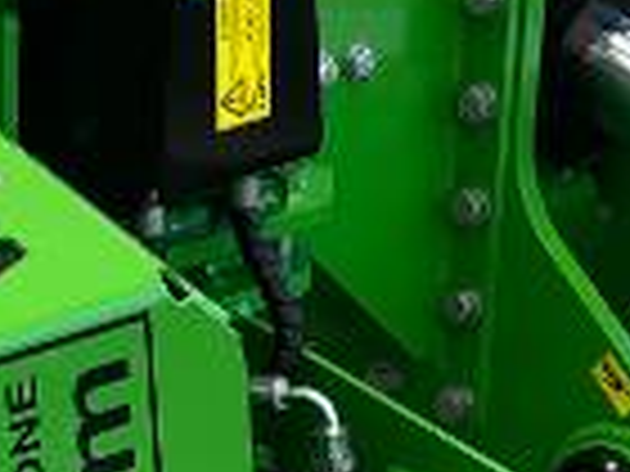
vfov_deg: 7.6
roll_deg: -1.0
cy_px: 800
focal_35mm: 190
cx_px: 99
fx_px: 3458
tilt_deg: -23.9
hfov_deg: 10.4
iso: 40
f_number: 1.5
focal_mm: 5.7
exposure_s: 1/234
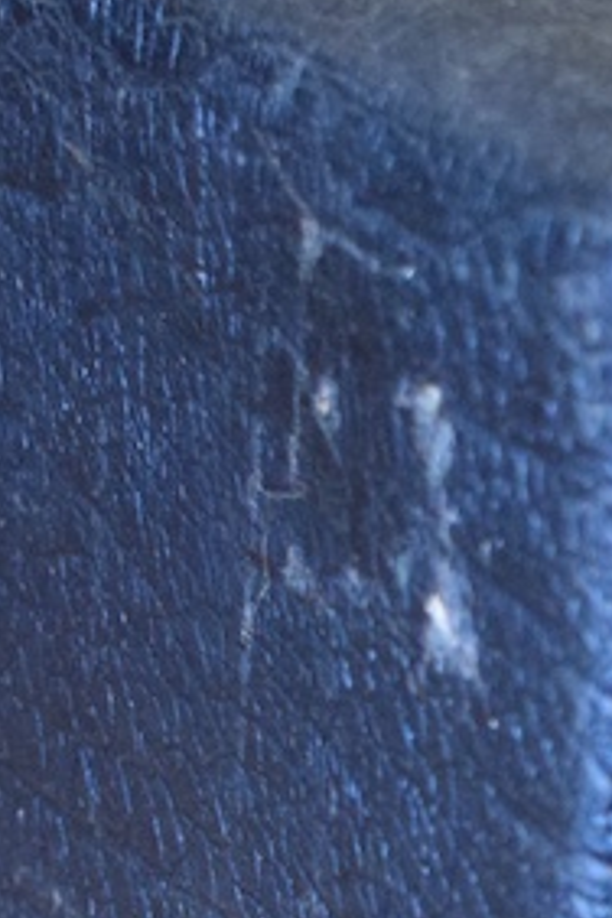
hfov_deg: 6.3
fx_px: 5499
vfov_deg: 8.9
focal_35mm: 216
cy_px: 1904
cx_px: 775
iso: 3200
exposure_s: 1/20
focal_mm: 27
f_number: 4
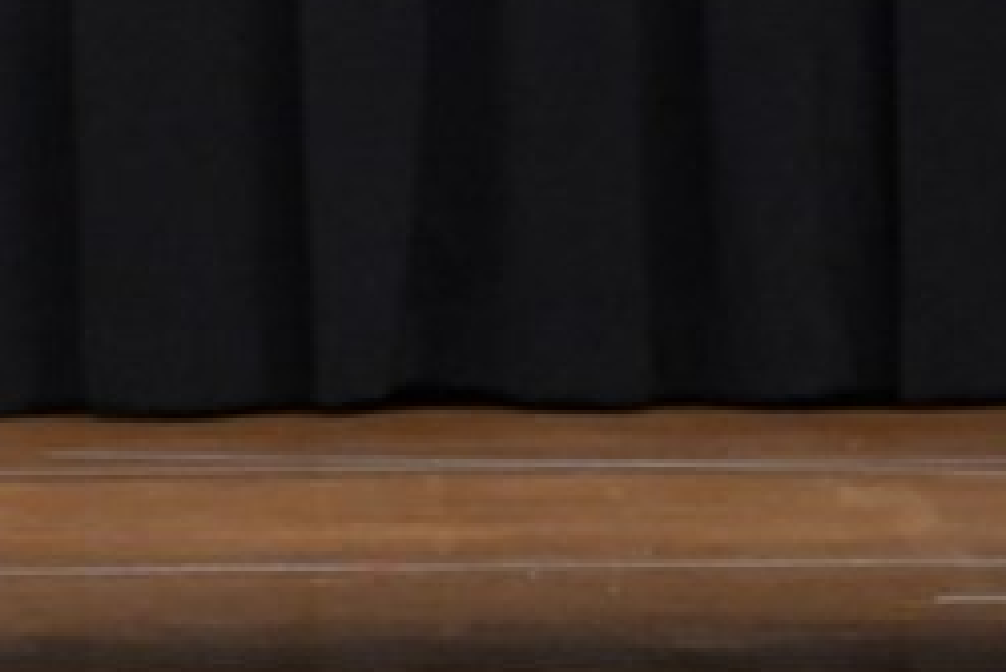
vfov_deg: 2.2
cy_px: -48
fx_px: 17503
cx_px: -416
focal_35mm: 626
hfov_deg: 3.3
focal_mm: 135
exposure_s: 1/400
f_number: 5.6
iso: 8000
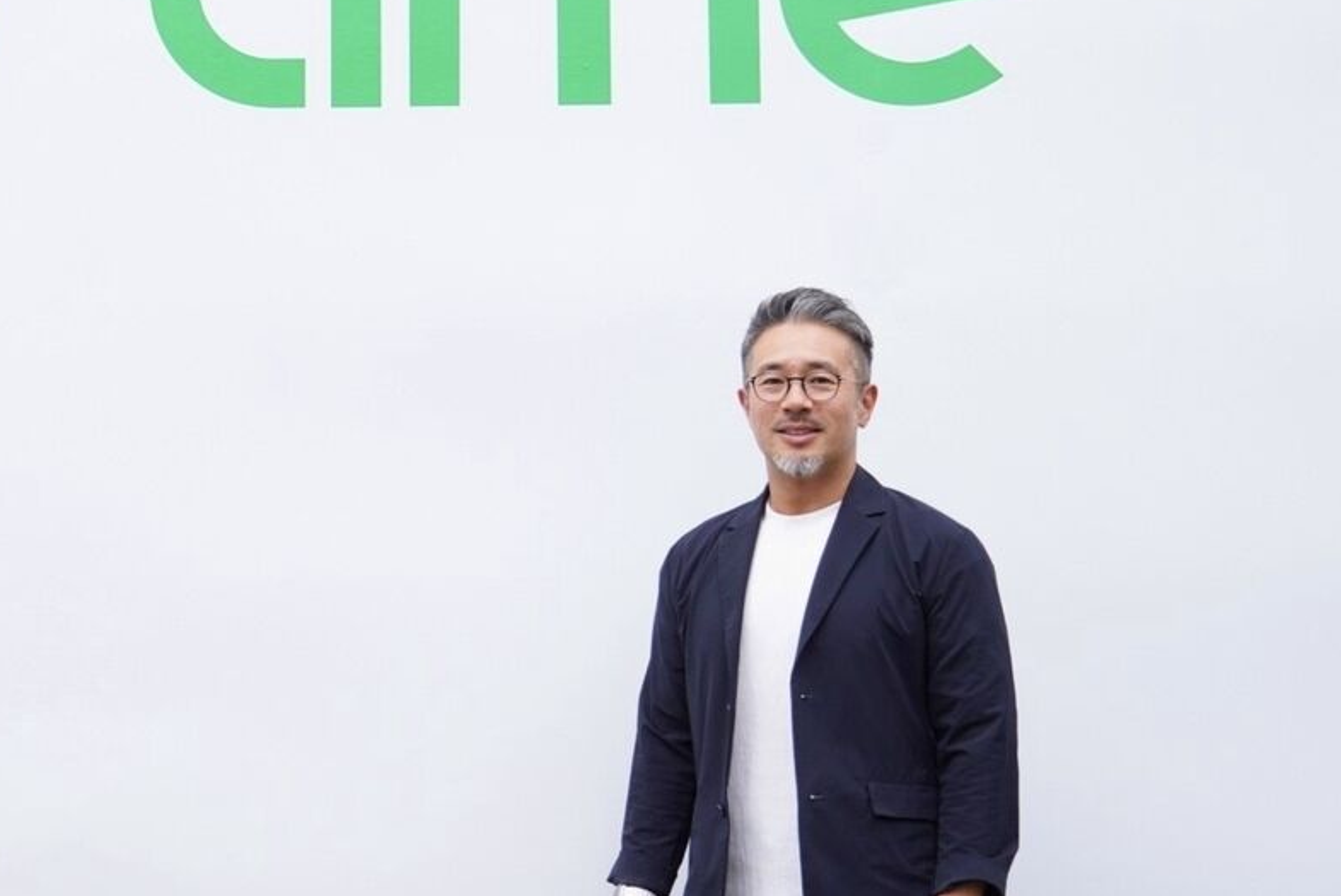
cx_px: 254
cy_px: 276
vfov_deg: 14.4
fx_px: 3535
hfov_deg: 21.2
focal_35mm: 95
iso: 125
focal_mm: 37
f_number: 5
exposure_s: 1/100
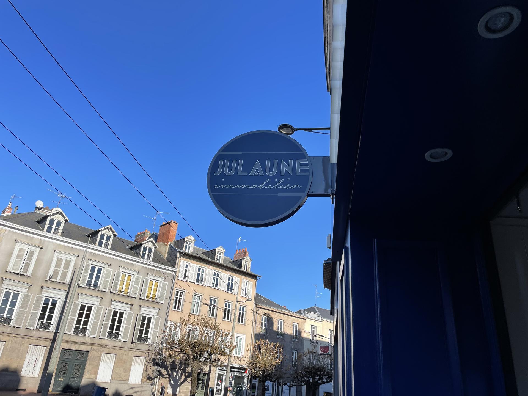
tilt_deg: +25.1
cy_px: 198
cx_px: 264
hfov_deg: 67.3
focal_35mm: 26
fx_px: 397
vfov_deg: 53.1
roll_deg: -4.0
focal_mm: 4.2
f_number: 1.6
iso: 32
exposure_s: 1/2618
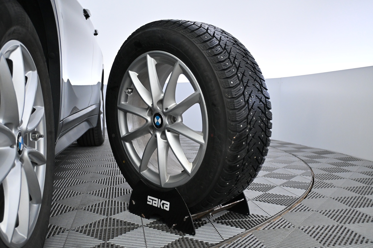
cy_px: 124
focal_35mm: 34
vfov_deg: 39.1
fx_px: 350
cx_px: 186
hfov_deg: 56.1
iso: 2800
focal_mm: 22.5
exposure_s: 1/125
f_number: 4
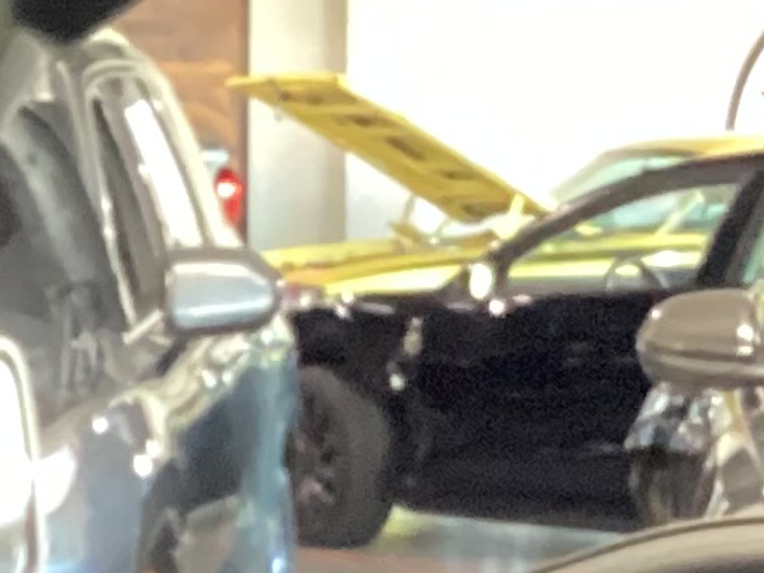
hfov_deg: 10.1
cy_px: 1315
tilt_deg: -17.7
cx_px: 212
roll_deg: -1.2
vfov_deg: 7.2
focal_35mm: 195
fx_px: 4303
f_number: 2.4
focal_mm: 3.3
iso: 640
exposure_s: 1/25
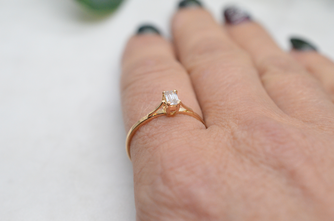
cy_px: 110
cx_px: 167
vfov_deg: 22.5
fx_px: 556
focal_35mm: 60
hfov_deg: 33.5
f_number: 6.3
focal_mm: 40
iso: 4000
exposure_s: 1/1000
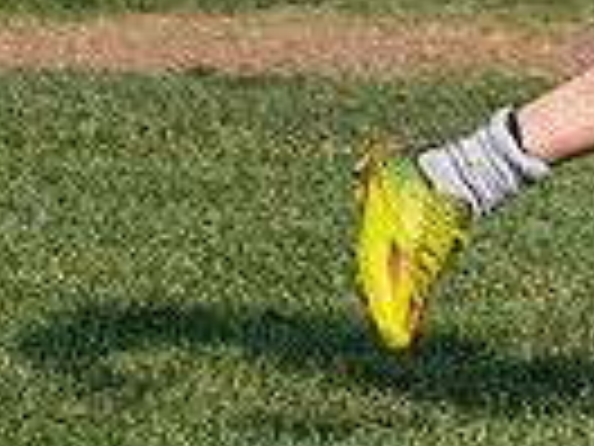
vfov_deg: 1.5
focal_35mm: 996
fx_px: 17091
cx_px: 1306
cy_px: -269
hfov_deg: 2.0
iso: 400
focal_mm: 127
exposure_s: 1/8000
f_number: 2.8
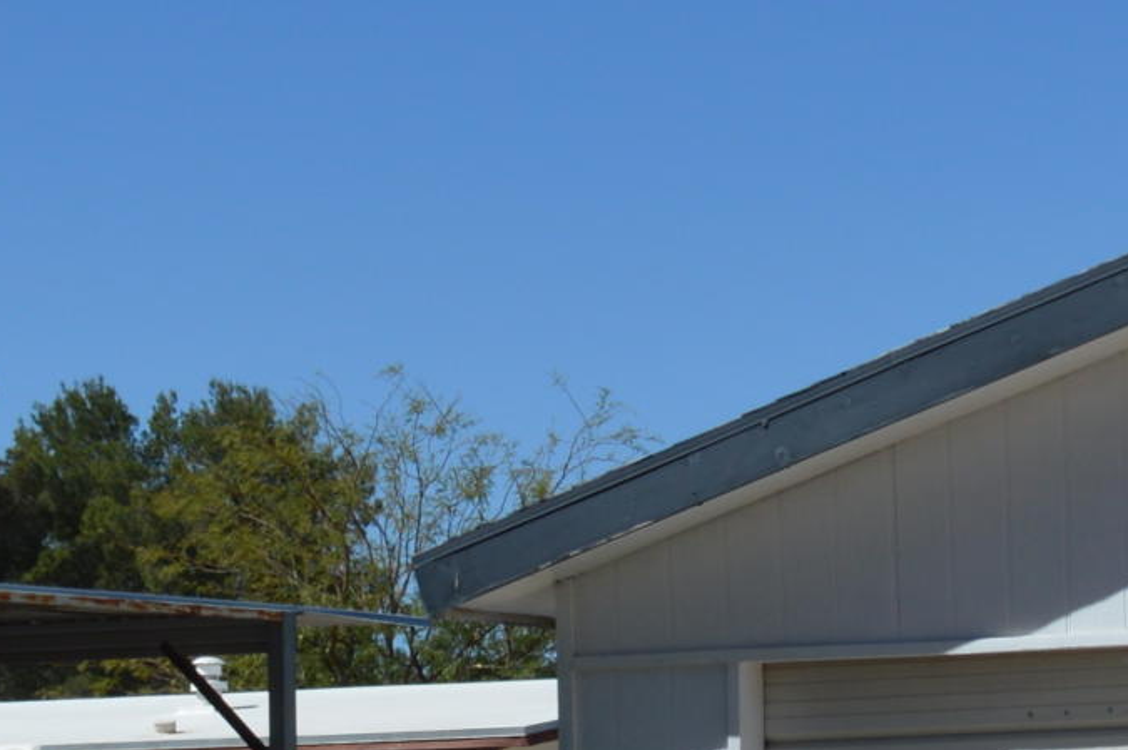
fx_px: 5010
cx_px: 1446
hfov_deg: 12.5
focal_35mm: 160
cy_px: 1009
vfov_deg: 8.4
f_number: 9
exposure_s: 1/320
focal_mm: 24
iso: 100
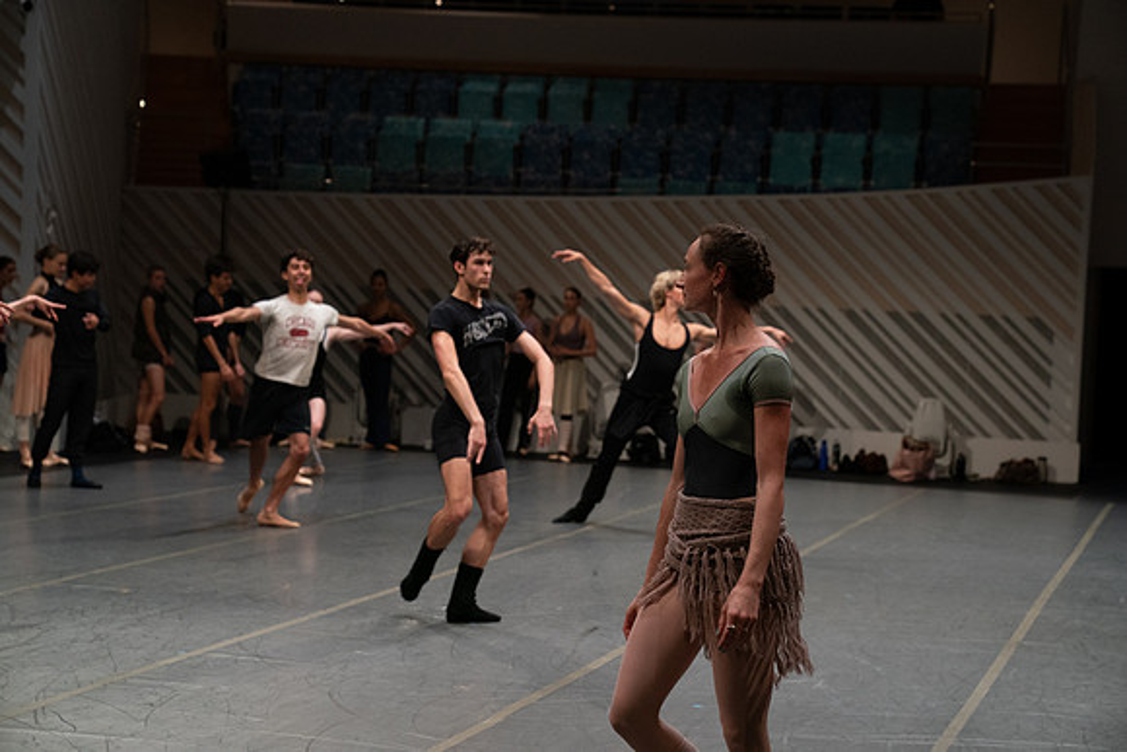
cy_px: 376
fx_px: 2192
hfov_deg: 28.8
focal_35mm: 70
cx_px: 564
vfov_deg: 19.5
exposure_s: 1/400
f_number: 4
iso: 3200
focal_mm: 70
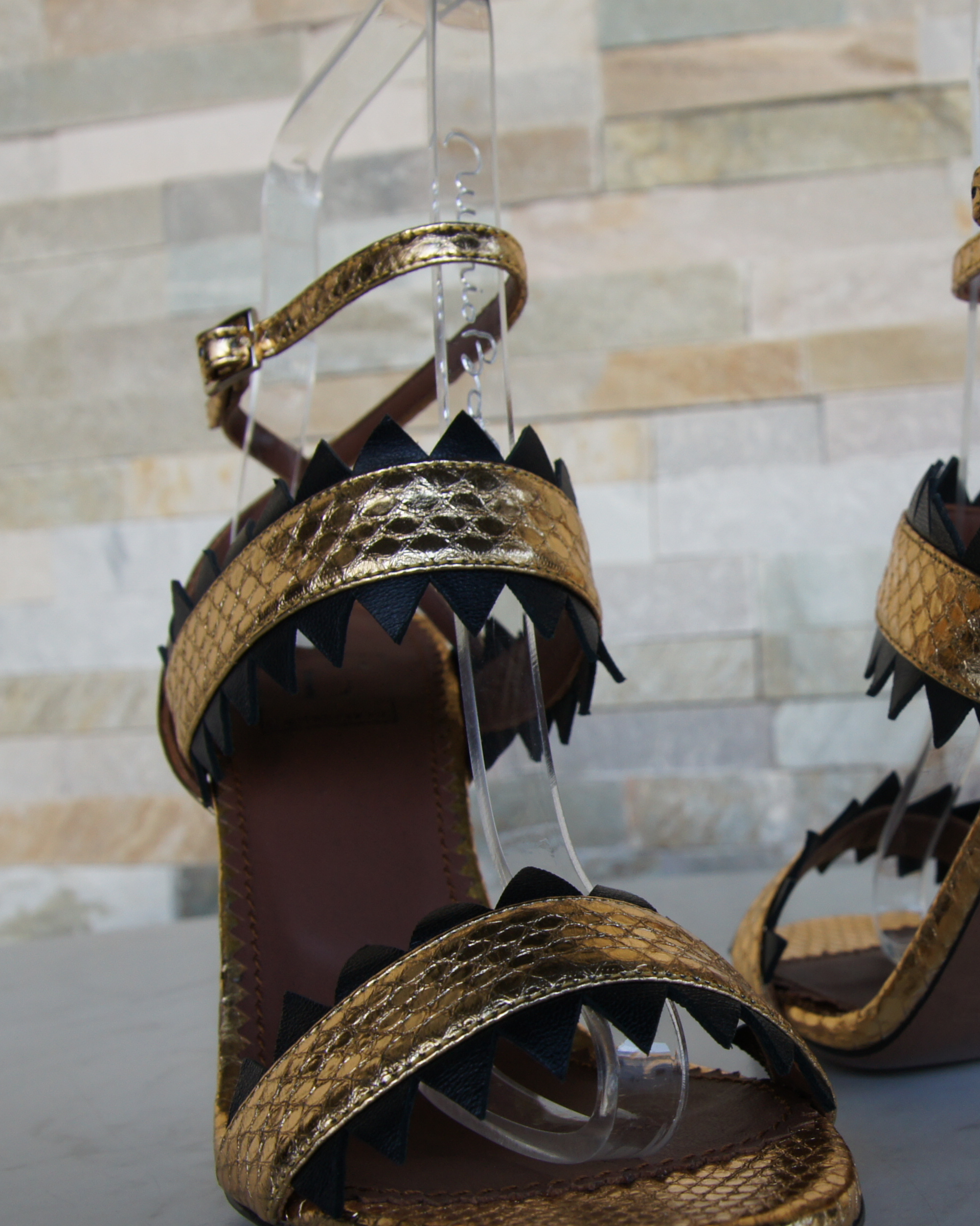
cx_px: 843
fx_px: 1590
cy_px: 717
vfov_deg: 42.0
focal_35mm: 44
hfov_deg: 32.9
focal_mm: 17
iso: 200
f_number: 7.1
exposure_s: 1/60
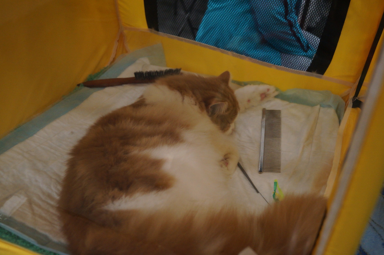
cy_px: 128
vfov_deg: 34.1
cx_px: 192
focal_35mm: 39
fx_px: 415
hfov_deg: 49.6
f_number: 4
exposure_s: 1/60
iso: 1600
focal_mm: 26
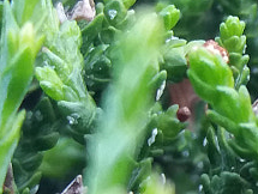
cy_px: 146
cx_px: 396
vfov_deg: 7.2
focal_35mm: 208
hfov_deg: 9.2
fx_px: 1553
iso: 80
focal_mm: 3.7
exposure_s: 1/33
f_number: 1.9
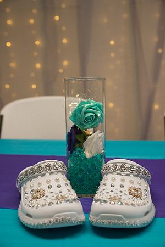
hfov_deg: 28.1
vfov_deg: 41.1
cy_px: 124
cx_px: 82
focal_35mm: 48
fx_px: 330
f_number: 4
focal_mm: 48
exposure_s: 1/125
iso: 250
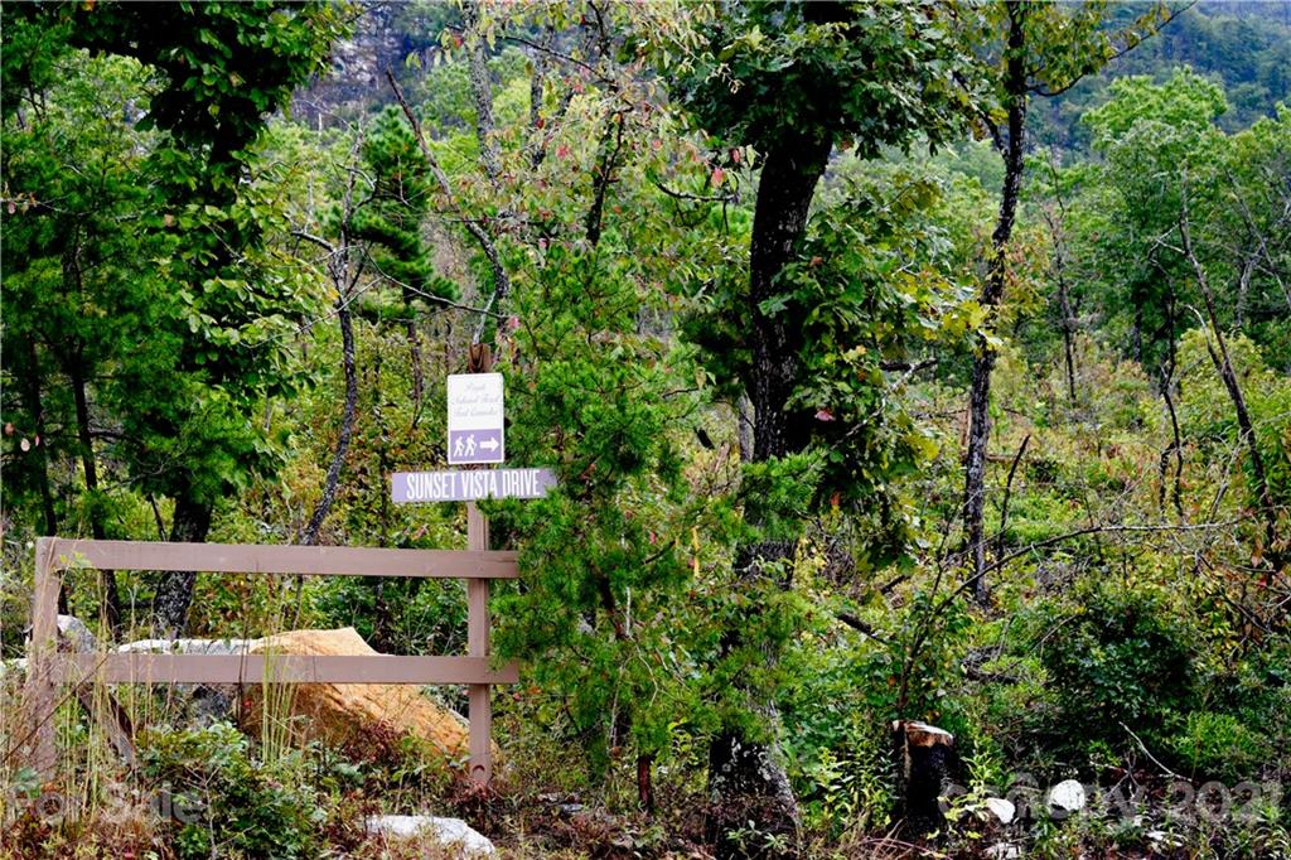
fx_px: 2939
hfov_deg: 24.8
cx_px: 646
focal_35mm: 82
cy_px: 430
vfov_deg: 16.6
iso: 400
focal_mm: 55
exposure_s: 1/250
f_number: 5.6
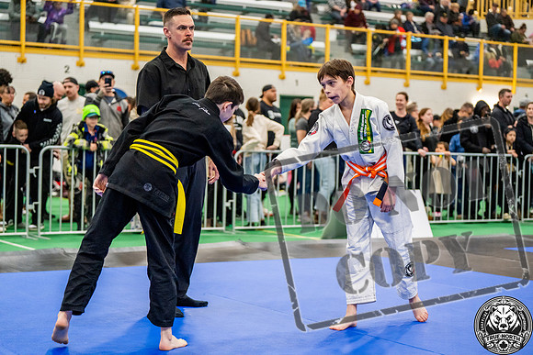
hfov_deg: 28.8
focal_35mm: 70
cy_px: 178
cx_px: 266
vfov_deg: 19.5
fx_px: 1037
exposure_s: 1/500
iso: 5000
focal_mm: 70
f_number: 2.8
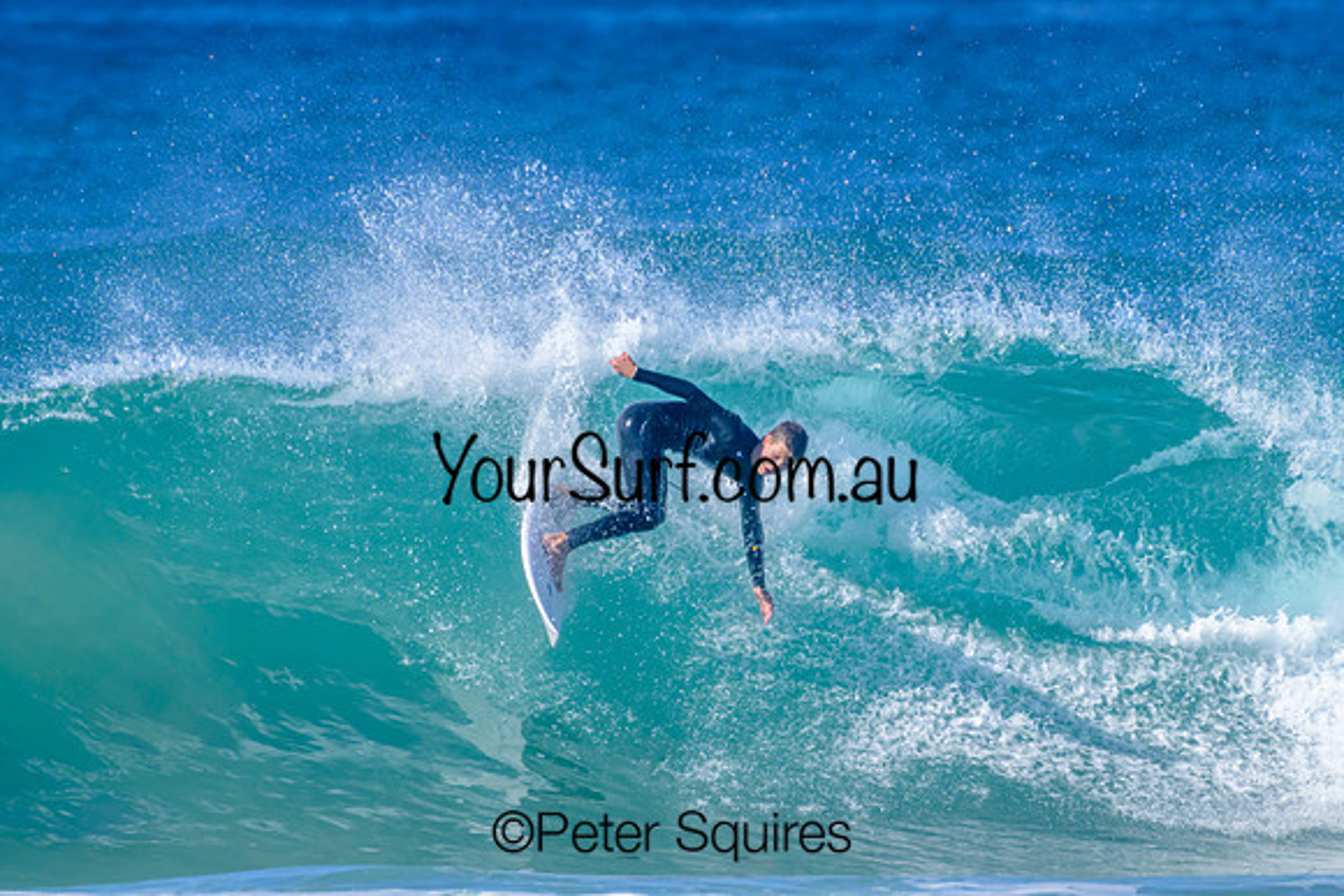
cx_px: 672
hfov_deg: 2.1
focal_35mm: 1000
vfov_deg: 1.4
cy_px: 448
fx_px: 37340
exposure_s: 1/2000
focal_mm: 1000
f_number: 11
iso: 1100
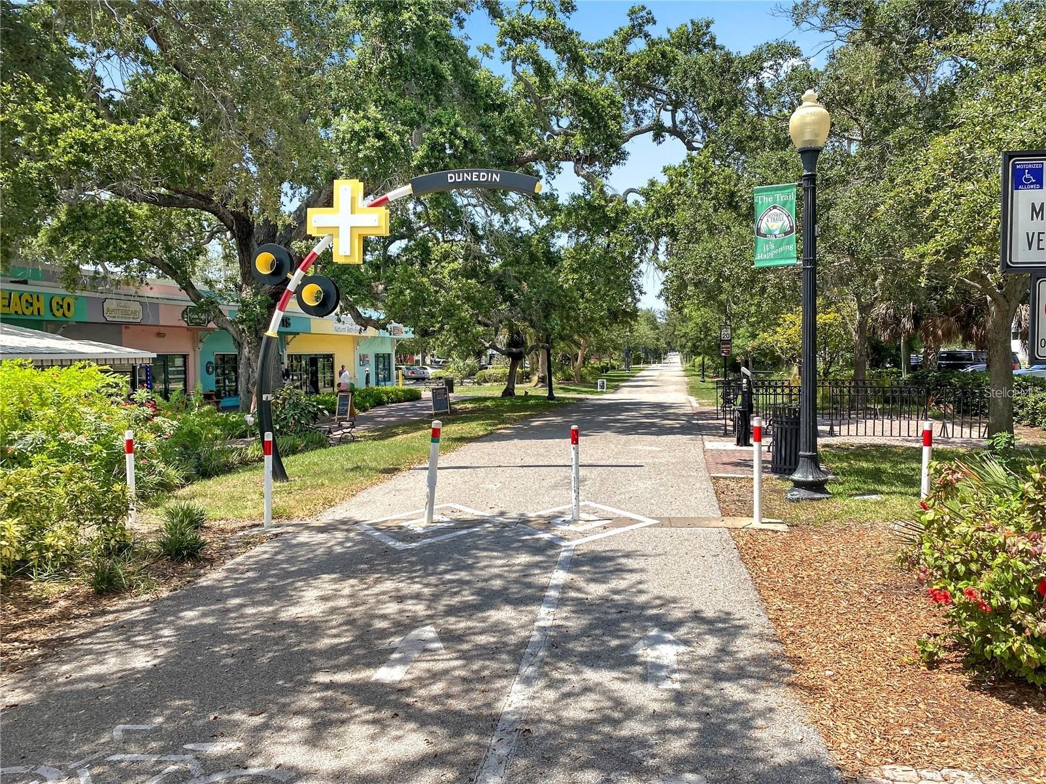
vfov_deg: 53.1
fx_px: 786
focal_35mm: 26
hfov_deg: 67.3
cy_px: 392
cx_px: 523
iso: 32
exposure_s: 1/1600
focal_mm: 4.25
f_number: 1.8
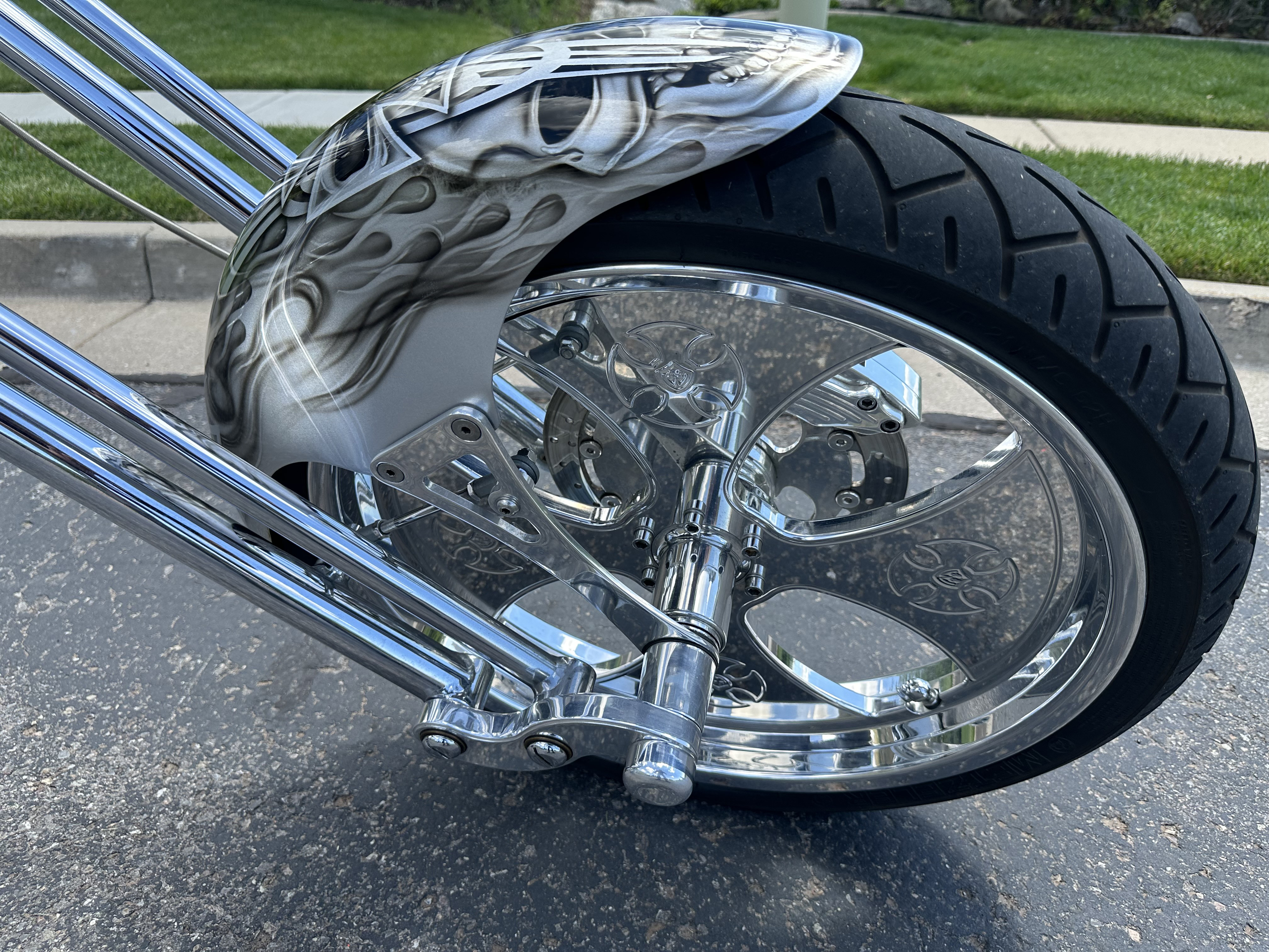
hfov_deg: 71.6
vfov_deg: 56.8
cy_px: 476
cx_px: 634
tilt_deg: -28.5
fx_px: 880
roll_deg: +3.8
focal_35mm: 24
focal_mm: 6.86
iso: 80
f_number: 1.78
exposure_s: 1/1304
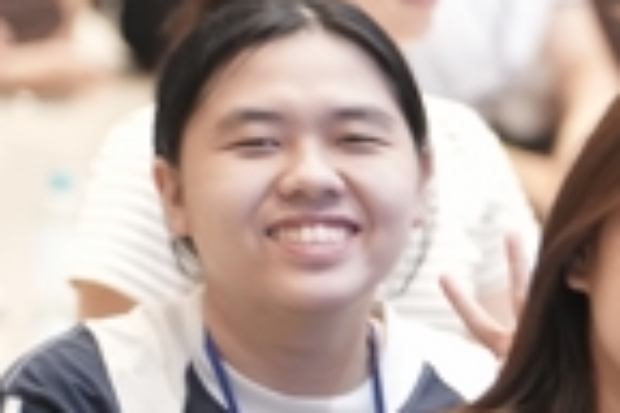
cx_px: 1330
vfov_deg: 3.4
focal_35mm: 406
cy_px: 514
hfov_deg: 5.0
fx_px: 6992
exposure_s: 1/100
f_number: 2.8
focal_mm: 90
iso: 3200
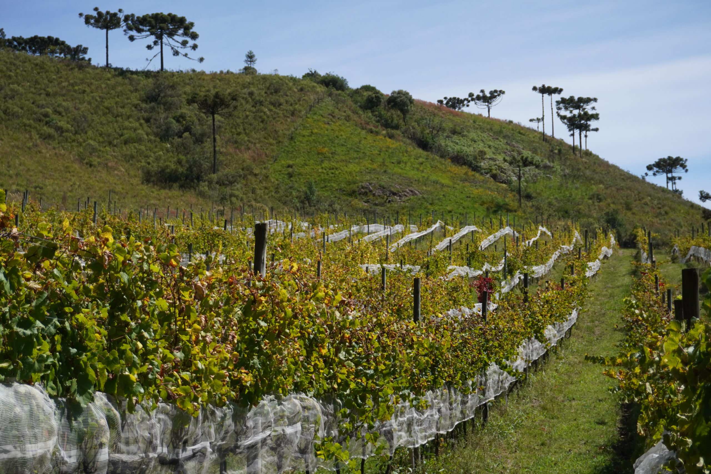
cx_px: 356
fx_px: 1274
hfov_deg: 31.2
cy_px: 237
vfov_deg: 21.1
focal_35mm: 64
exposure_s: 1/2000
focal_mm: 43
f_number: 5.6
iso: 320
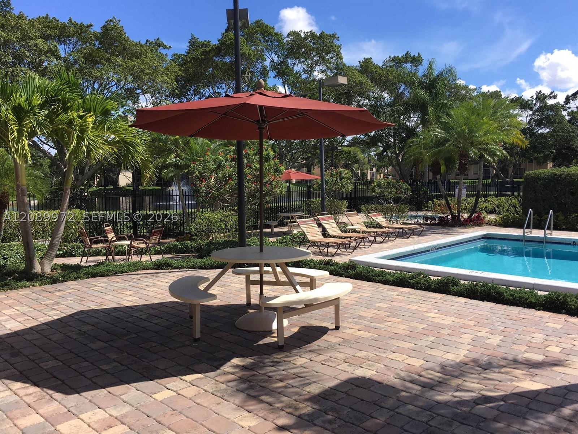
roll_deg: +1.6
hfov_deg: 61.7
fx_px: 484
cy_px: 217
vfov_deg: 48.2
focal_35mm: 29
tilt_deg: -2.1
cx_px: 289
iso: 25
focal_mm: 4.15
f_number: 2.2
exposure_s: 1/1282
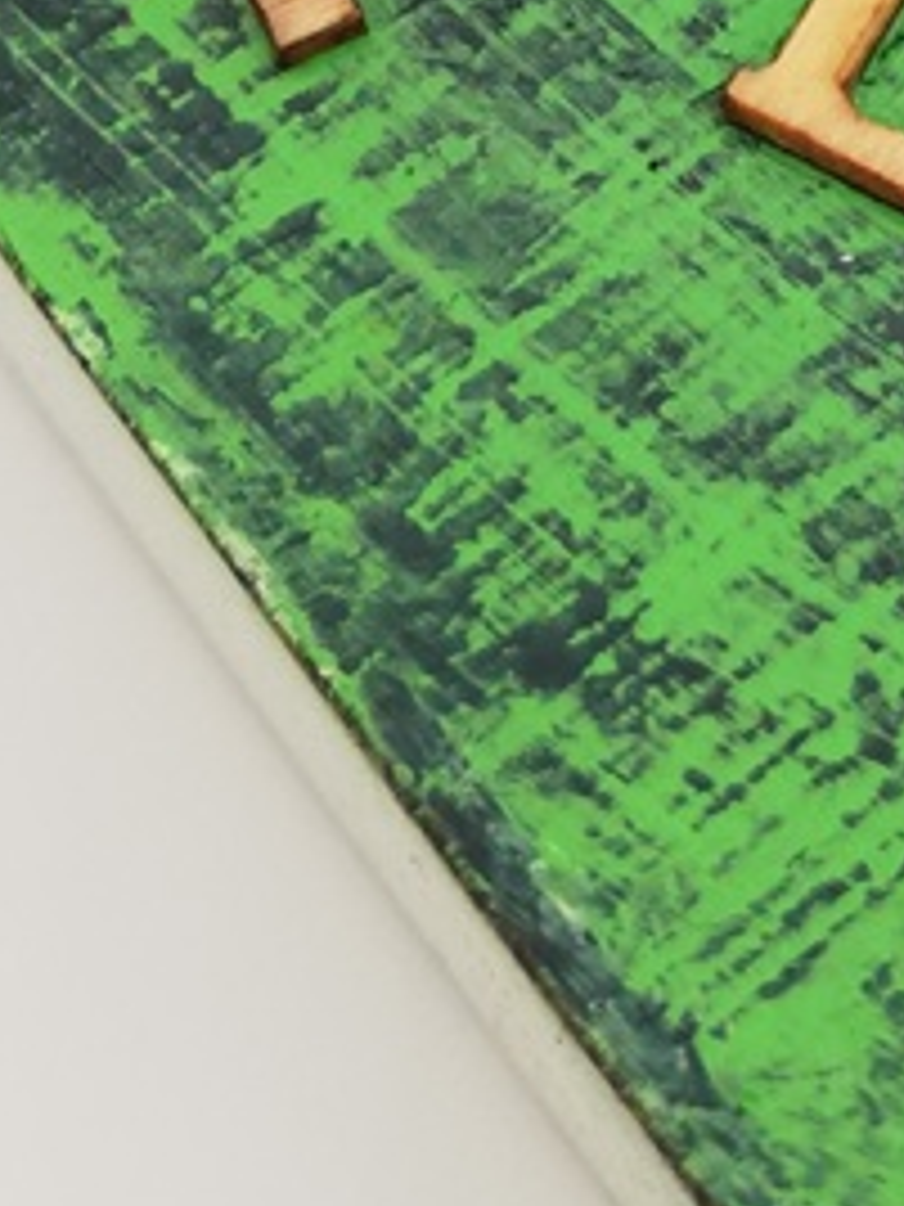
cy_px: -522
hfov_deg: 14.3
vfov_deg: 18.3
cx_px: 1349
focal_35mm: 97
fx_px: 3378
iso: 64
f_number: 2.2
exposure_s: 1/100
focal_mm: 3.81
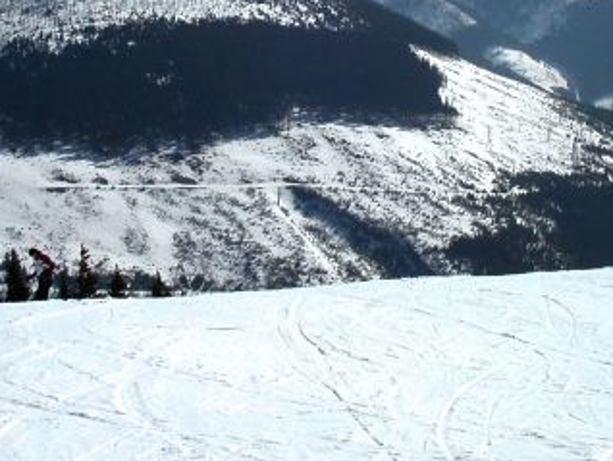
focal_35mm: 121
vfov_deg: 12.2
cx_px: 303
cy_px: 24
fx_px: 2144
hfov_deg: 16.3
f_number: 8
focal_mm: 11.3
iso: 100
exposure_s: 1/1000
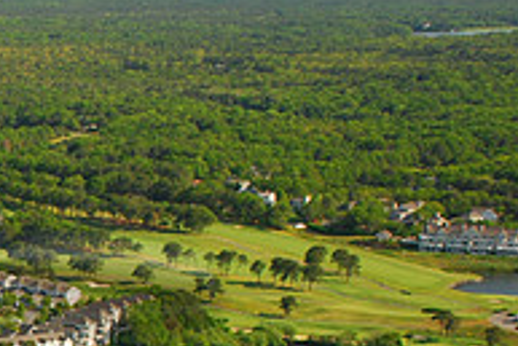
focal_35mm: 140
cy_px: 421
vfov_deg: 9.7
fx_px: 2009
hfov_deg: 13.8
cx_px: -250
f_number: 4.2
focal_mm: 31
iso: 200
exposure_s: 1/200
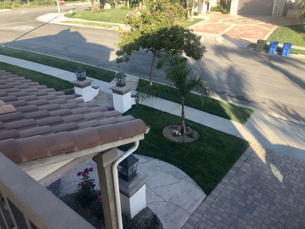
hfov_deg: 63.4
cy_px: 114
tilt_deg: -27.1
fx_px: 247
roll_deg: +0.9
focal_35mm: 28
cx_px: 152
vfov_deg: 49.7
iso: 20
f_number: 1.8
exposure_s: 1/445
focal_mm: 4
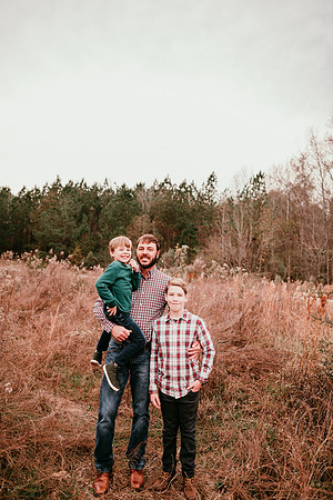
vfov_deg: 73.7
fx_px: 333
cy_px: 250
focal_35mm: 24
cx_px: 166
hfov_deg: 53.1
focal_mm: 24
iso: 100
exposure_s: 1/160
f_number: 2.2
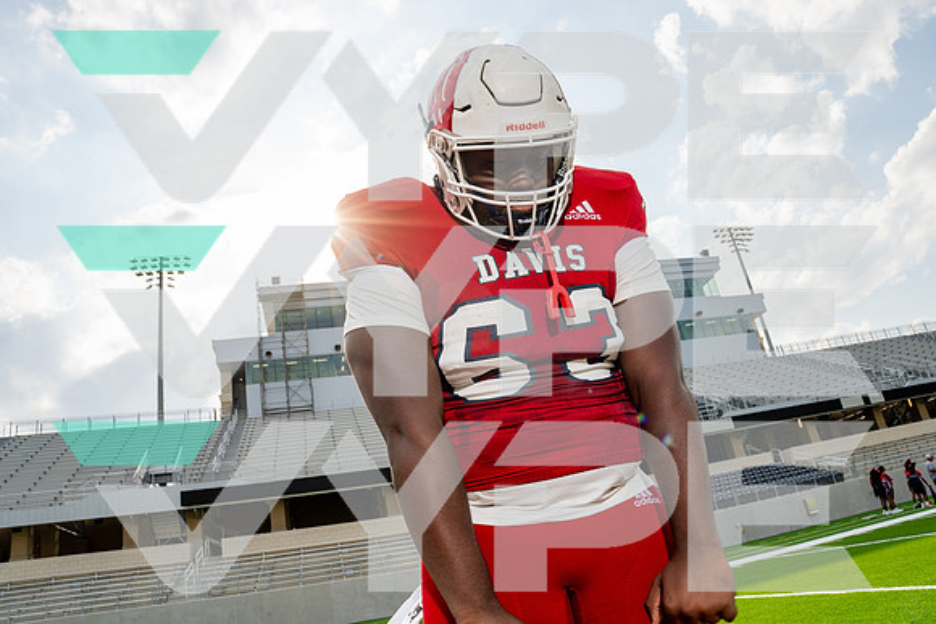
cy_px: 312
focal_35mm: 26
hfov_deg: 68.7
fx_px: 685
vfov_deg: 49.0
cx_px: 468
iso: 100
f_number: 8
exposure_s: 1/250
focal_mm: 24
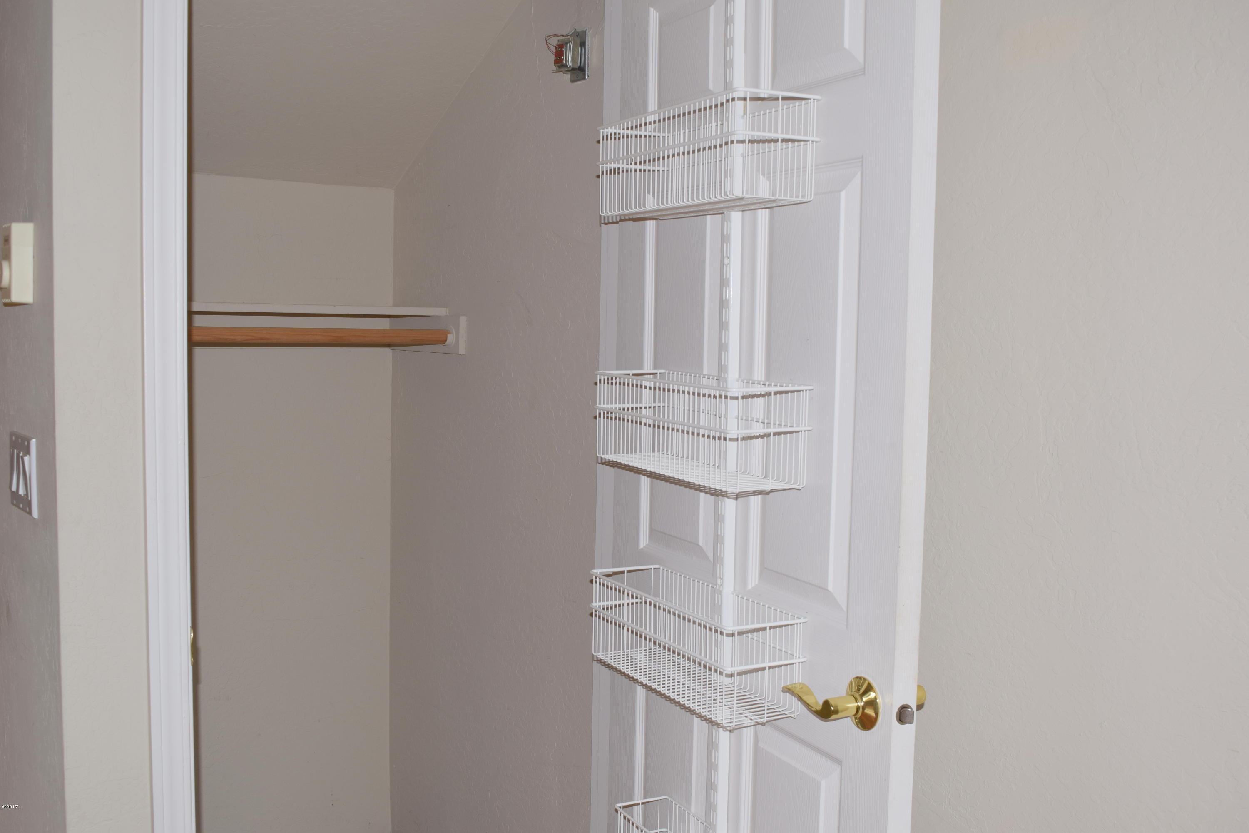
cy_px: 416
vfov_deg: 36.9
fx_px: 1249
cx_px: 624
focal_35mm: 36
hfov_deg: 53.1
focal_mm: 24
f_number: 8
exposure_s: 1/60
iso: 200
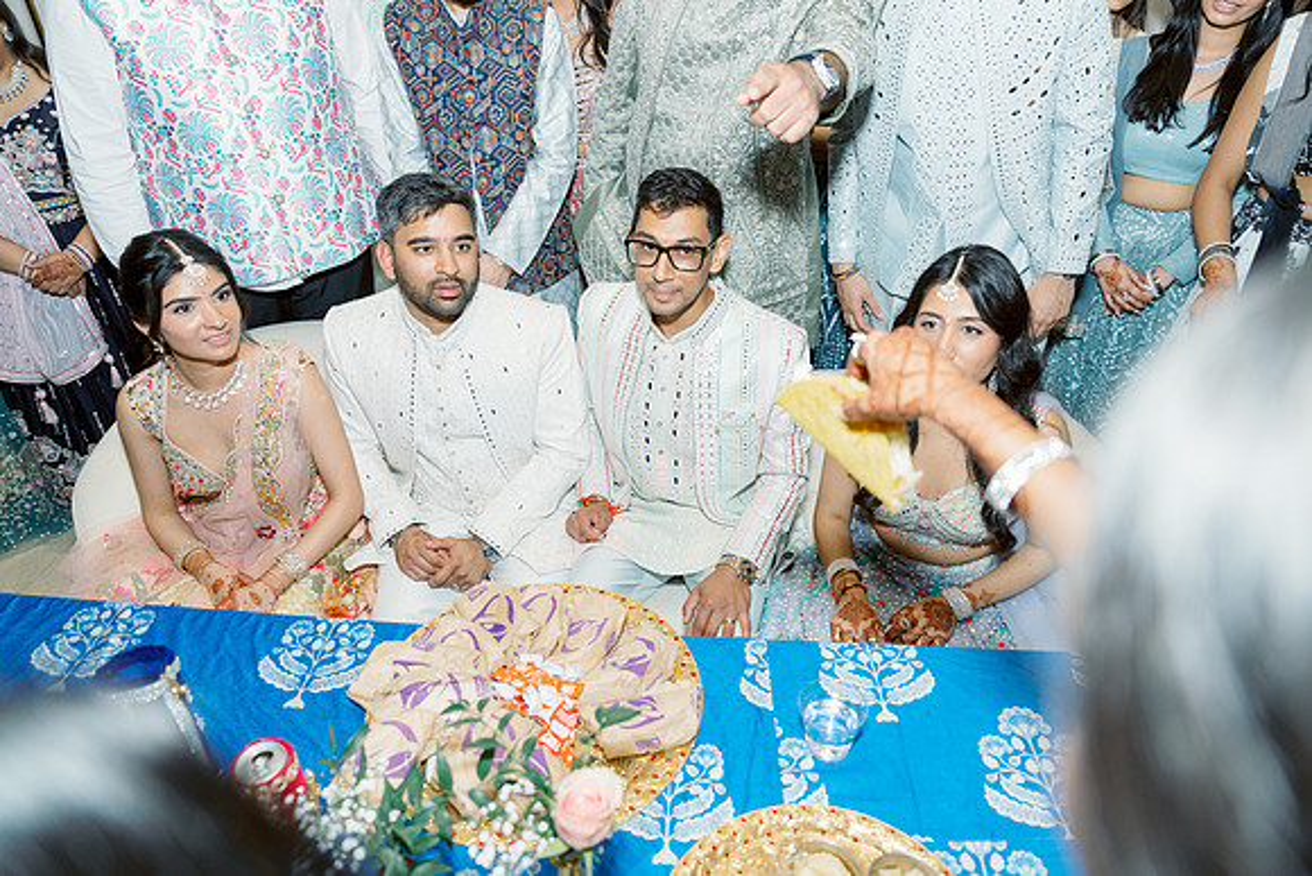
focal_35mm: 24
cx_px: 656
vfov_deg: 52.8
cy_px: 438
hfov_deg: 73.3
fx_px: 881
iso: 500
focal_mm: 24
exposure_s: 1/250
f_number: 2.8
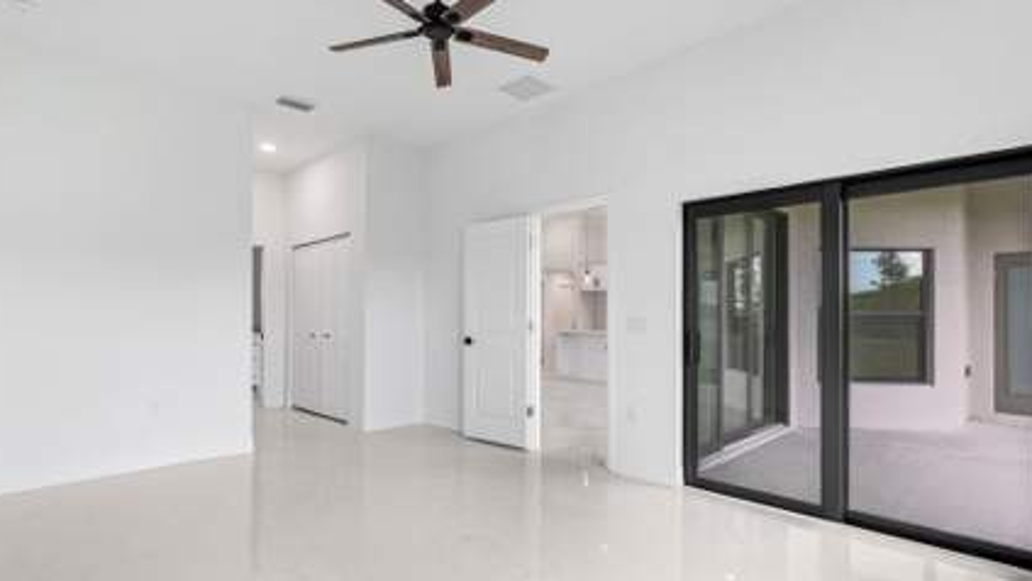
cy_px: 310
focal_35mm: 19
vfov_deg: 58.3
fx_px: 520
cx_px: 490
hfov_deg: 89.5
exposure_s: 1/3
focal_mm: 16
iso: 100
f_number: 9
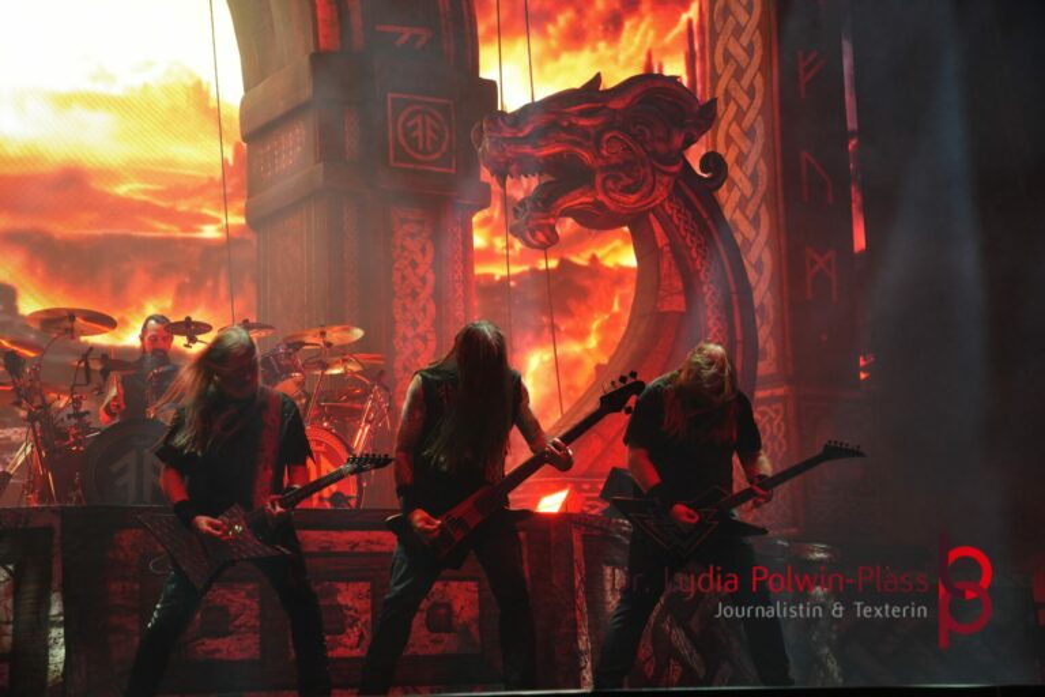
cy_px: 348
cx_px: 522
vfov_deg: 20.2
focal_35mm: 68
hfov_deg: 29.9
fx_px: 1959
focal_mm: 45
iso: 1600
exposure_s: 1/160
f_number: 4.5
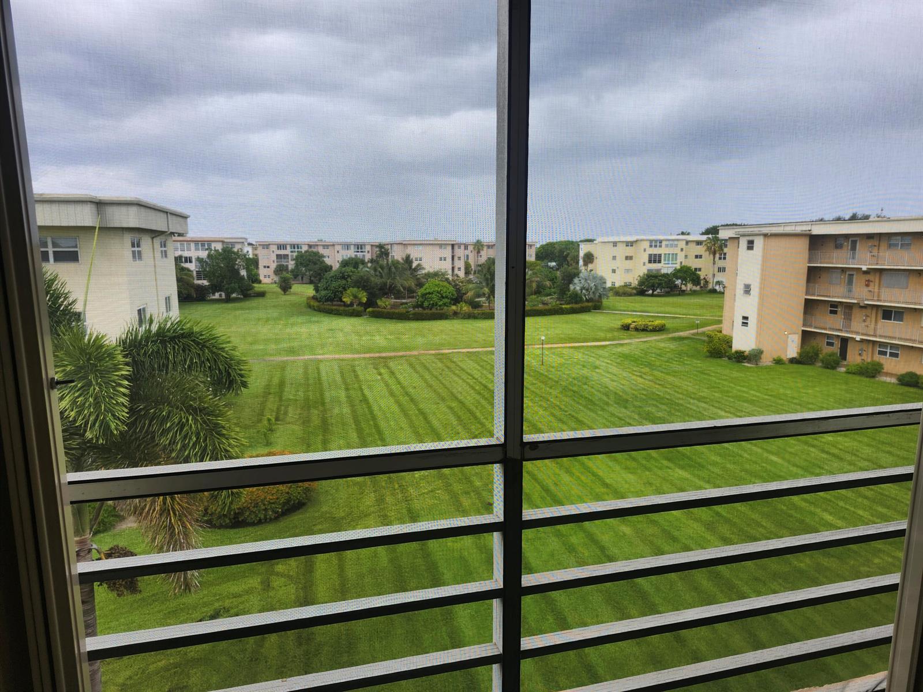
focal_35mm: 23
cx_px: 462
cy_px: 346
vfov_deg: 58.9
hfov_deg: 73.9
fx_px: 613
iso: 25
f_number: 1.8
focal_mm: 5.54
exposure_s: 1/180
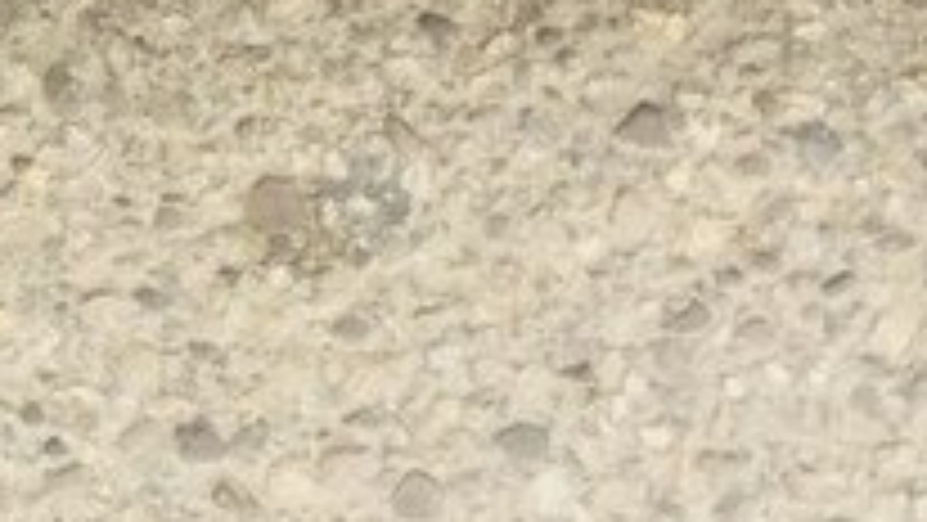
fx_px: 2483
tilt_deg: -75.7
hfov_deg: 19.4
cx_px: -297
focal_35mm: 101
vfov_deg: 11.7
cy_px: -142
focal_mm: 4.15
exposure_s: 1/100
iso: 32
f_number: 2.2
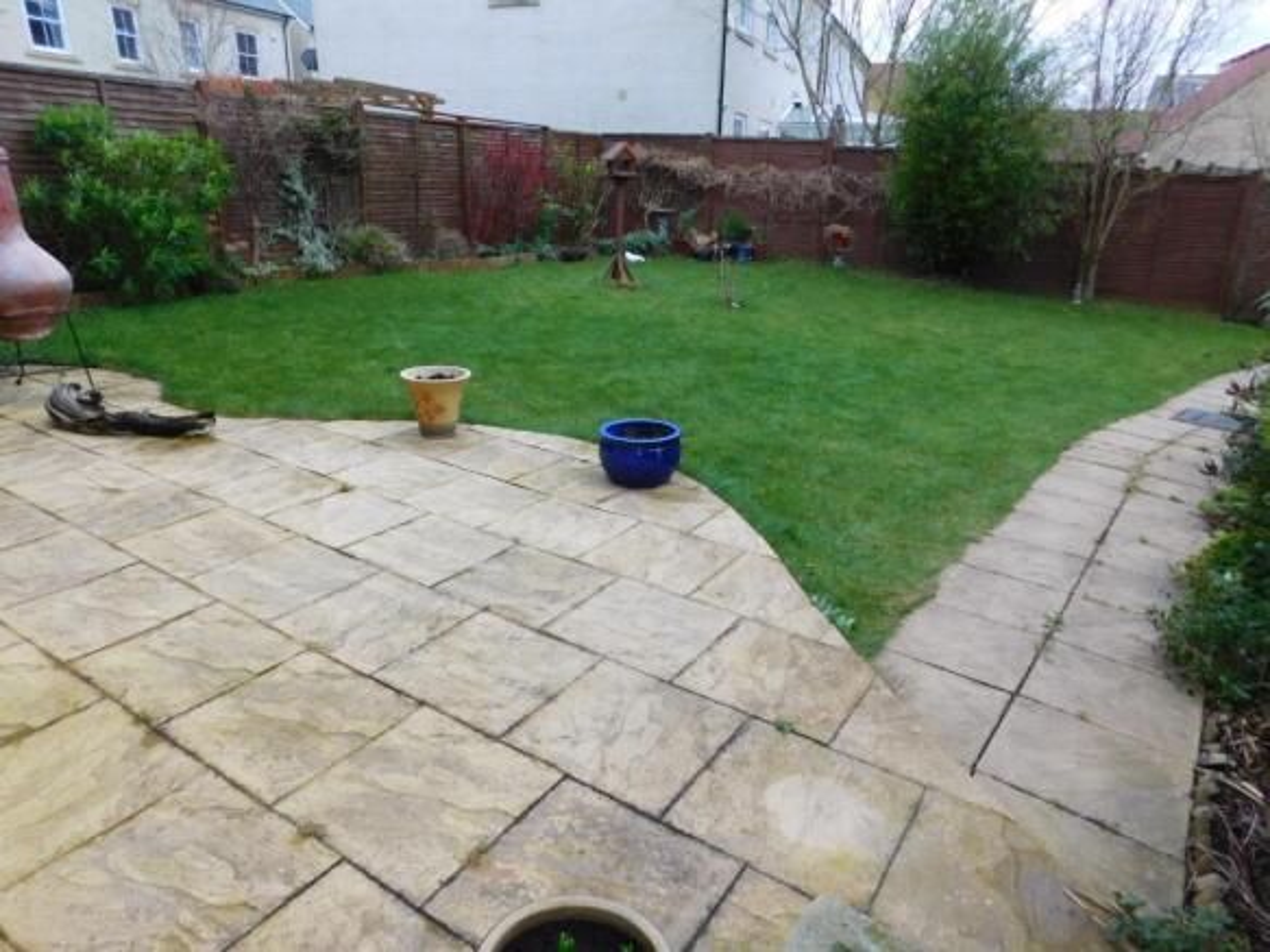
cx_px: 635
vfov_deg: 58.9
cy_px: 476
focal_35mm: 23
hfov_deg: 73.9
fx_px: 844
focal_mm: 4
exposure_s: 1/100
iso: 125
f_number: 3
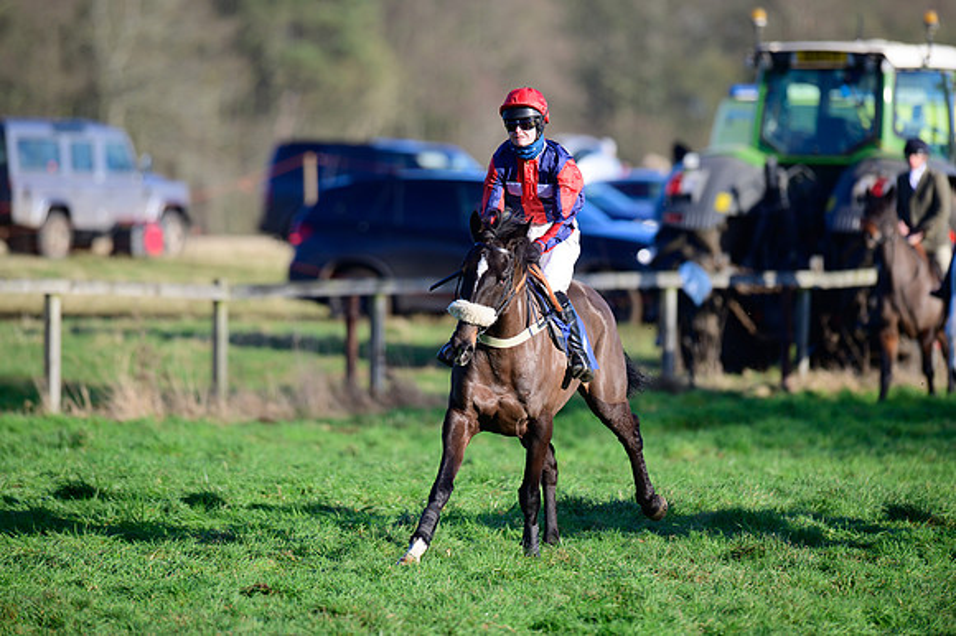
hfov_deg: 5.2
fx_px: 10616
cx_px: 478
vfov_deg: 3.4
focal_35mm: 400
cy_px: 318
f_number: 5
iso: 400
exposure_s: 1/2000
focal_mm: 400
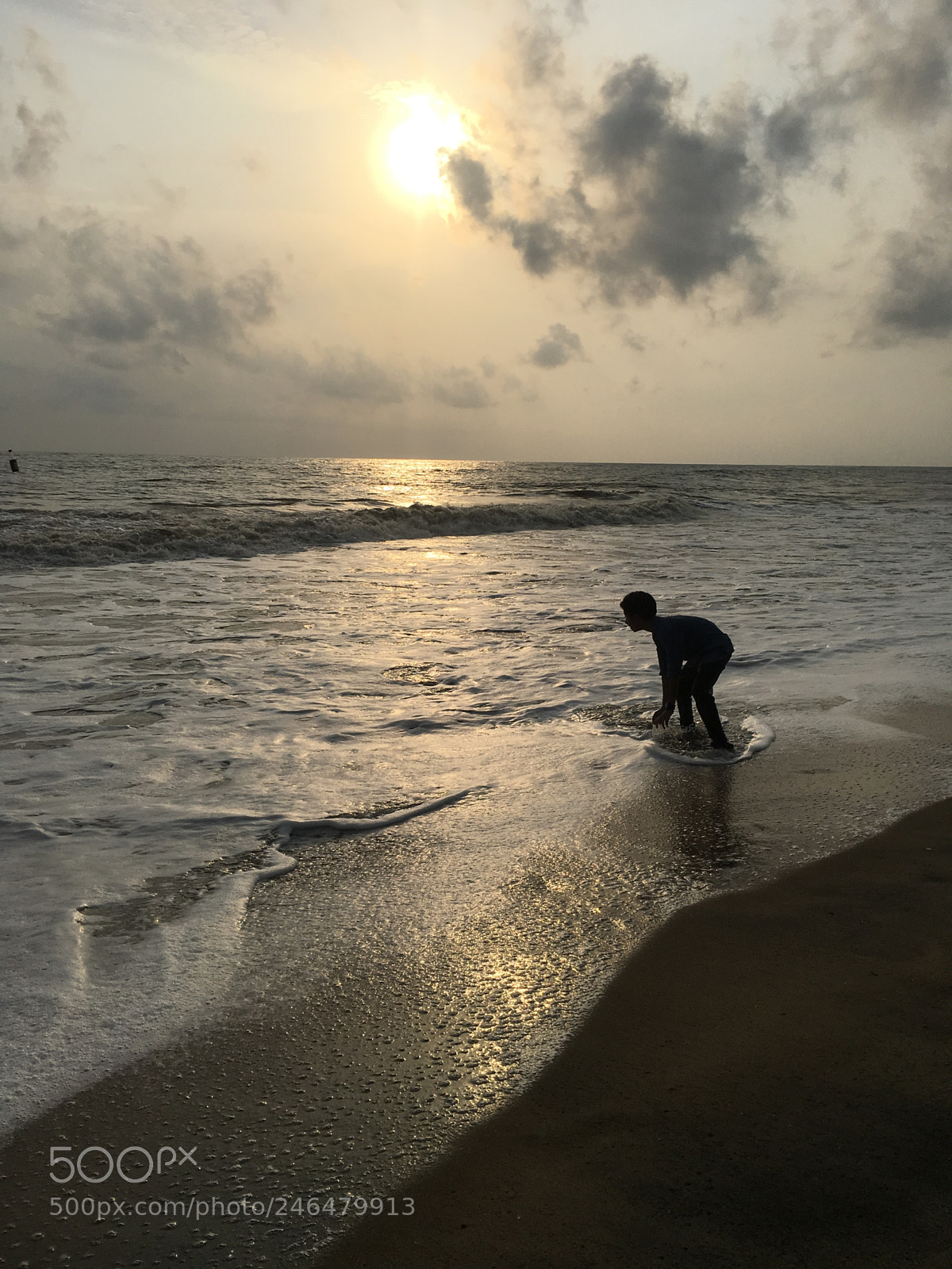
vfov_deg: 61.7
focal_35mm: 29
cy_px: 634
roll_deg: +0.4
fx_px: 1063
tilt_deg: -10.3
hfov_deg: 48.2
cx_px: 476
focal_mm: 4.15
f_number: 2.2
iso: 25
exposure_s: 1/6410
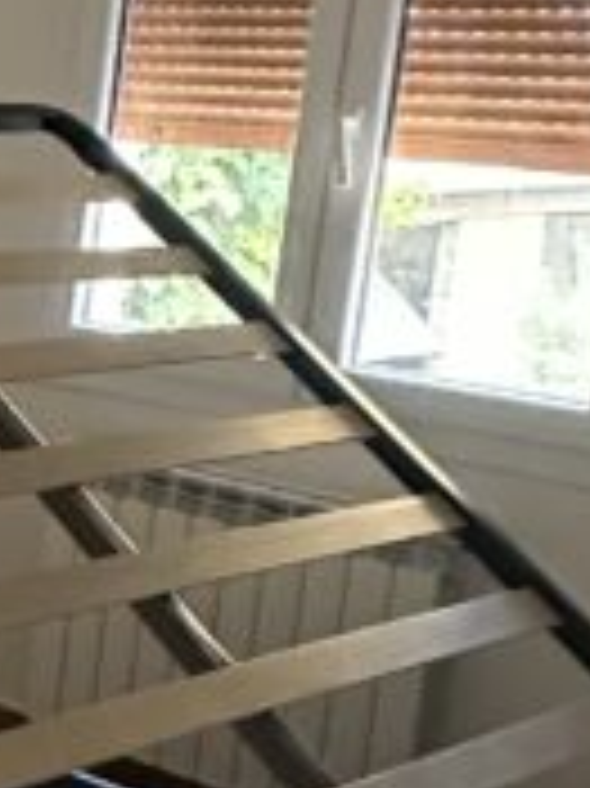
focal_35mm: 82
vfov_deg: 23.9
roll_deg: -1.1
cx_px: -793
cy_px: 374
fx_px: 1866
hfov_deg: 13.5
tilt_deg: -10.3
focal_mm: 2.22
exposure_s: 1/60
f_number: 2.2
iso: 800
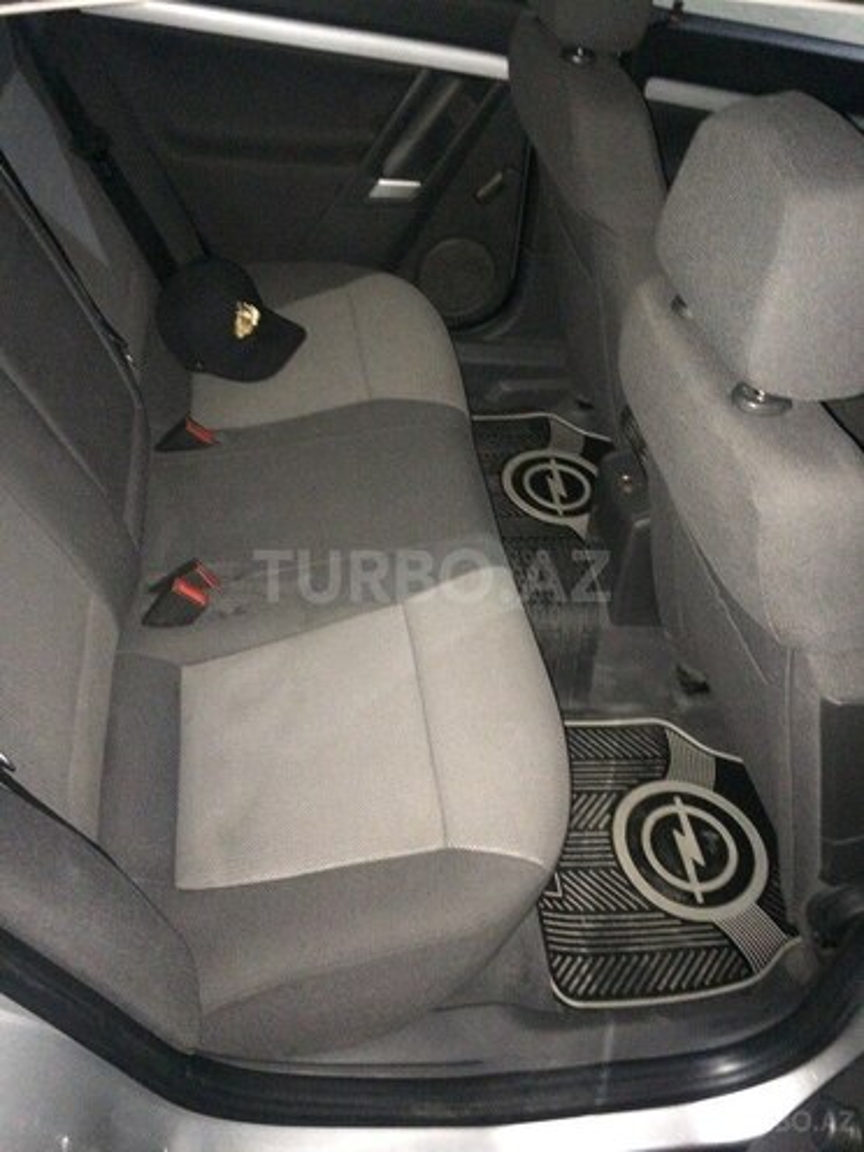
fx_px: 965
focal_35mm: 29
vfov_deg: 61.7
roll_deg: -8.8
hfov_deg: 48.2
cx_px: 432
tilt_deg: -42.8
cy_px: 576
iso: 1000
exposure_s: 1/17
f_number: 2.2
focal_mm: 4.15
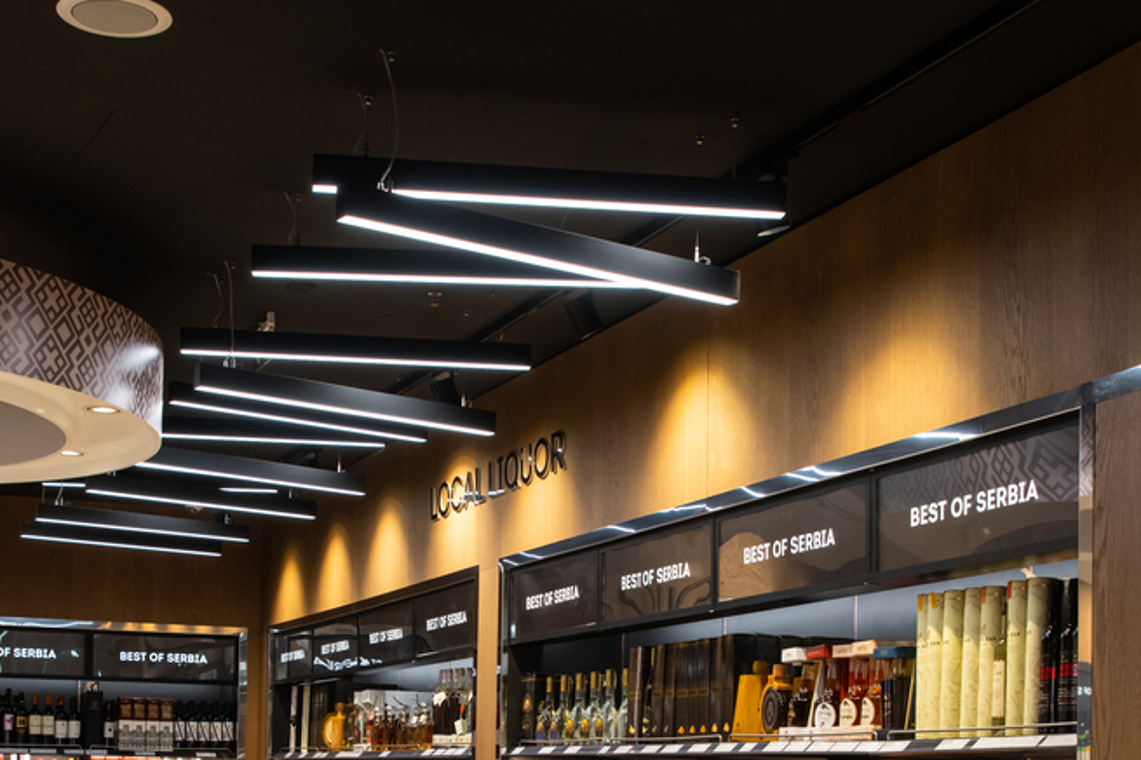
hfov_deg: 36.1
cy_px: 786
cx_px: 455
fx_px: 1742
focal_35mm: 55
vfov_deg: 23.4
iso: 800
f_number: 5.6
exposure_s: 1/125
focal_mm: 24
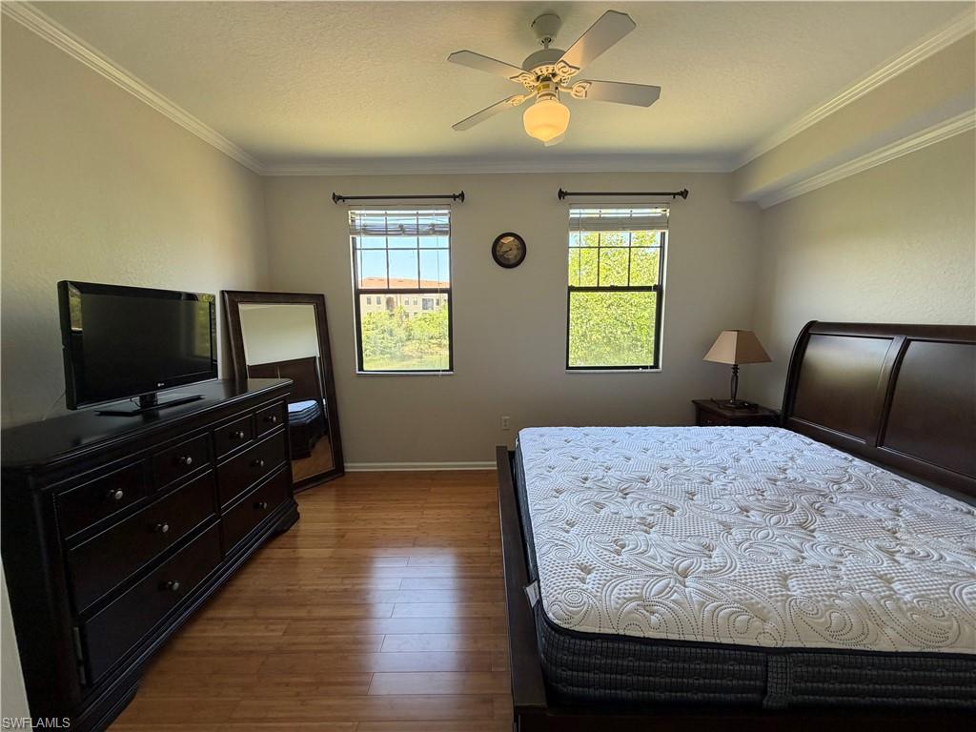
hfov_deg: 102.1
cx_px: 488
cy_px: 366
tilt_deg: -7.8
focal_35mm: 14
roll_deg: +1.4
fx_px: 395
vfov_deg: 85.7
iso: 160
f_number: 2.2
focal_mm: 2.22
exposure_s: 1/121
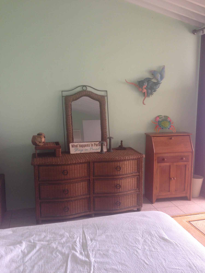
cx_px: 102
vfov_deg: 55.4
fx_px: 261
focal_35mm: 33
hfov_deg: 42.9
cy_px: 136
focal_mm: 4.13
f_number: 2.4
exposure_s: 1/20
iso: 64
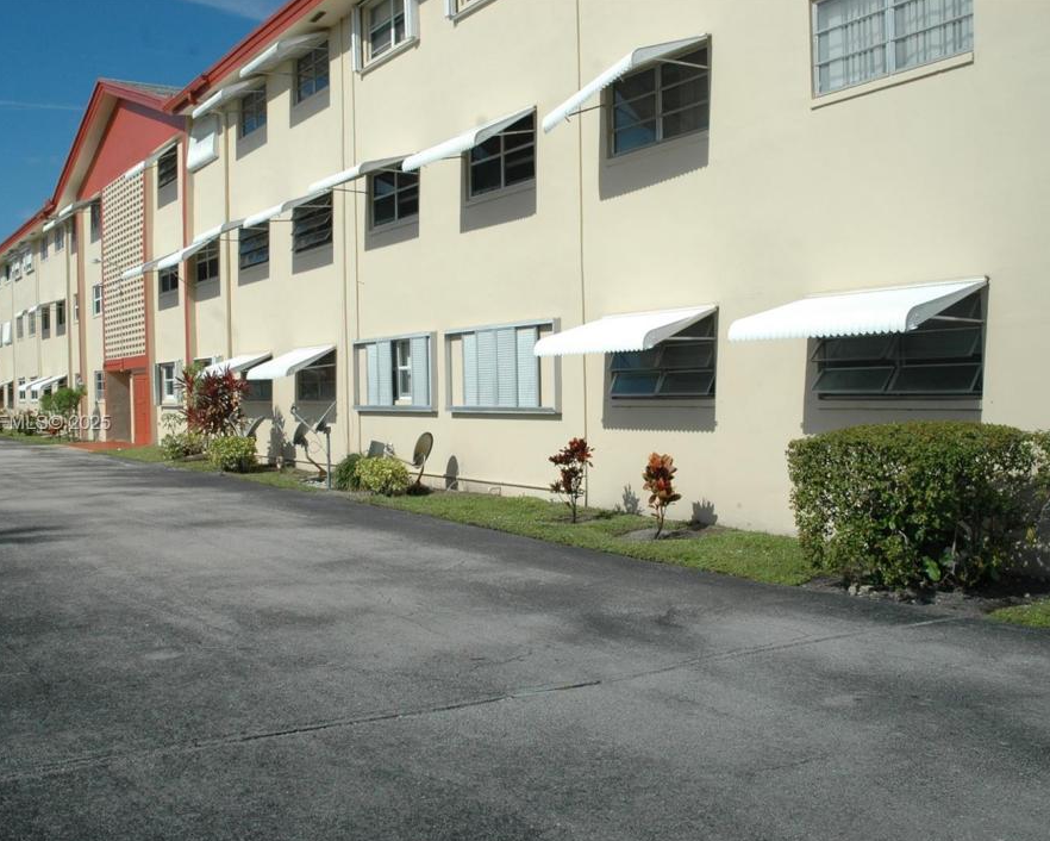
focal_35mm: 38
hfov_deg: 47.9
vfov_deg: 39.2
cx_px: 505
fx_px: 1181
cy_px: 424
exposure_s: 1/640
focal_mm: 22
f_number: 13
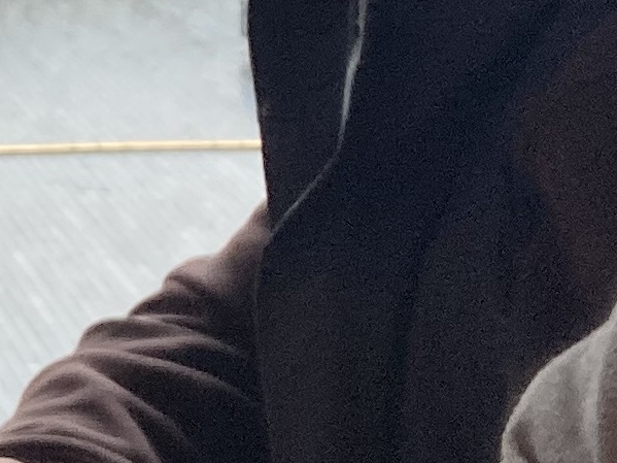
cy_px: -203
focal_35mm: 165
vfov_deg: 8.8
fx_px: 2940
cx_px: -303
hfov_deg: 11.5
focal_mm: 2.87
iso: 20
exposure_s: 1/232
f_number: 2.2
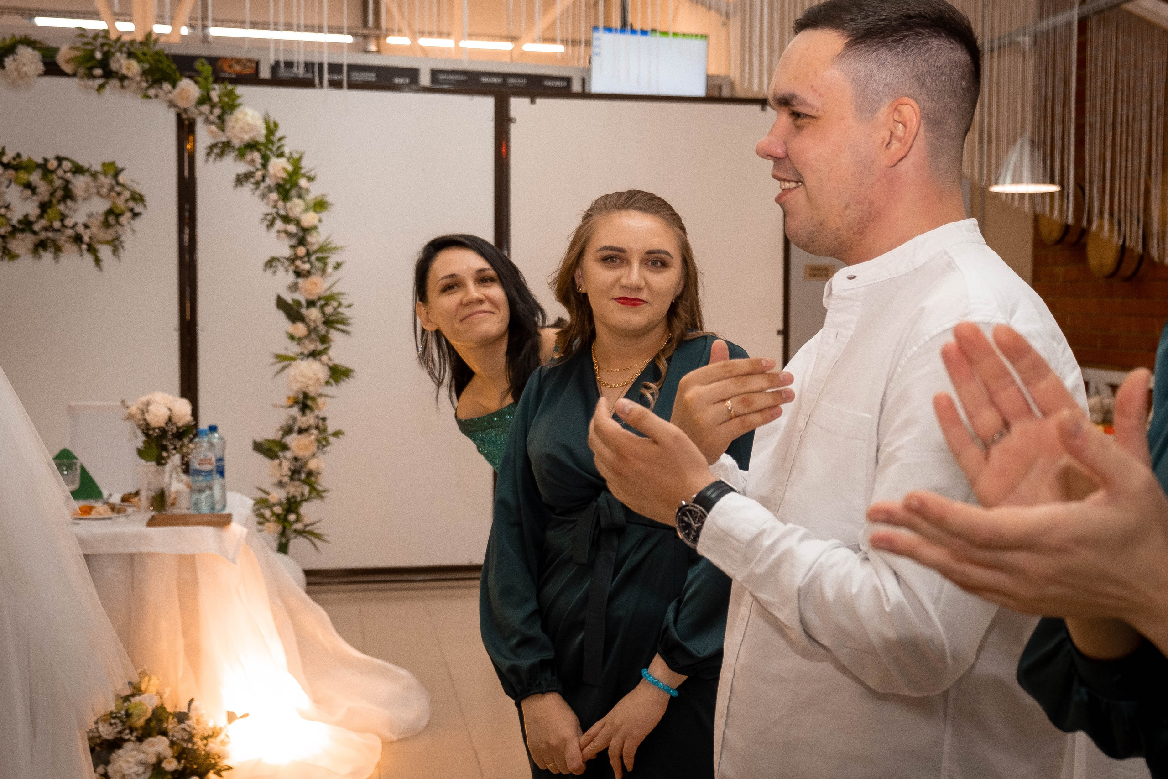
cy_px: 382
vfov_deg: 28.6
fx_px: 1530
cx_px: 737
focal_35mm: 47
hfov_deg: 41.4
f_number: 3.2
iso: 640
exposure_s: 1/180
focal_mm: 23.3
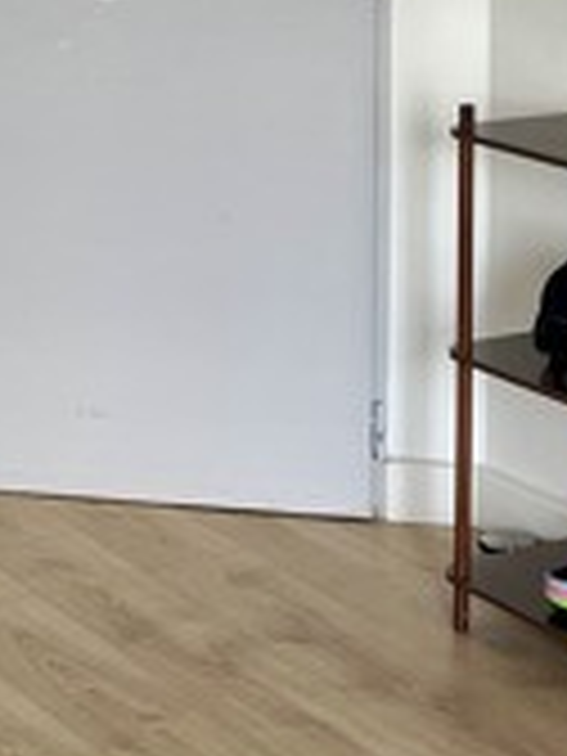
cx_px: 490
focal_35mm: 124
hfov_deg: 11.9
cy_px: -284
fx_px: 2708
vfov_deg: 15.0
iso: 80
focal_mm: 5.1
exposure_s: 1/122
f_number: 1.6
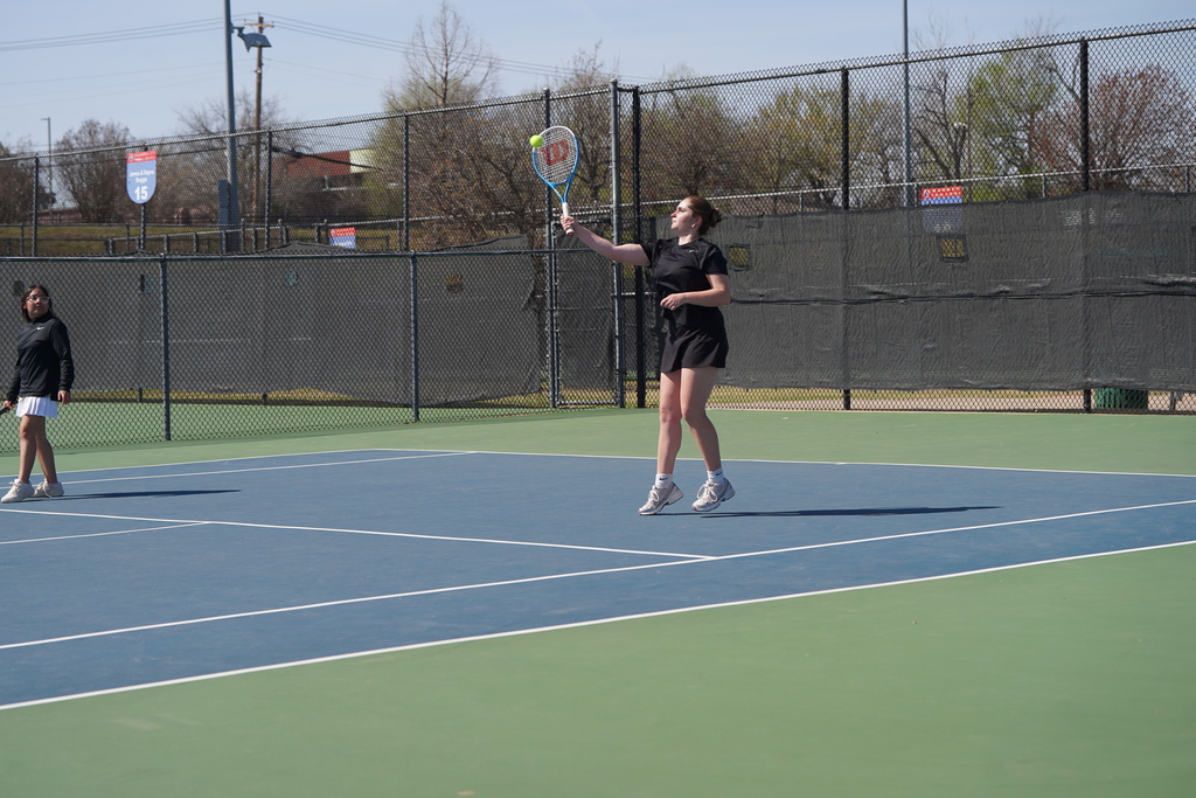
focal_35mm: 78
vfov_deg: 17.5
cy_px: 399
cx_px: 598
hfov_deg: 26.0
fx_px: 2592
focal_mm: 78
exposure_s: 1/1000
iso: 100
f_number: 4.5
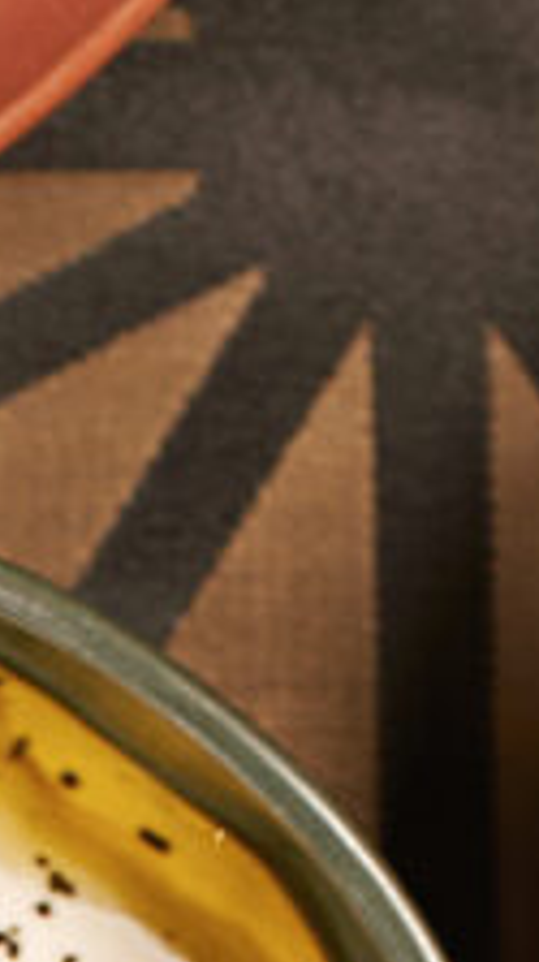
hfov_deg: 2.0
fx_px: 15336
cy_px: -2500
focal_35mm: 602
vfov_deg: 3.5
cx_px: 983
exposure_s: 1/160
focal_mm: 50
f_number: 4.5
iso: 250
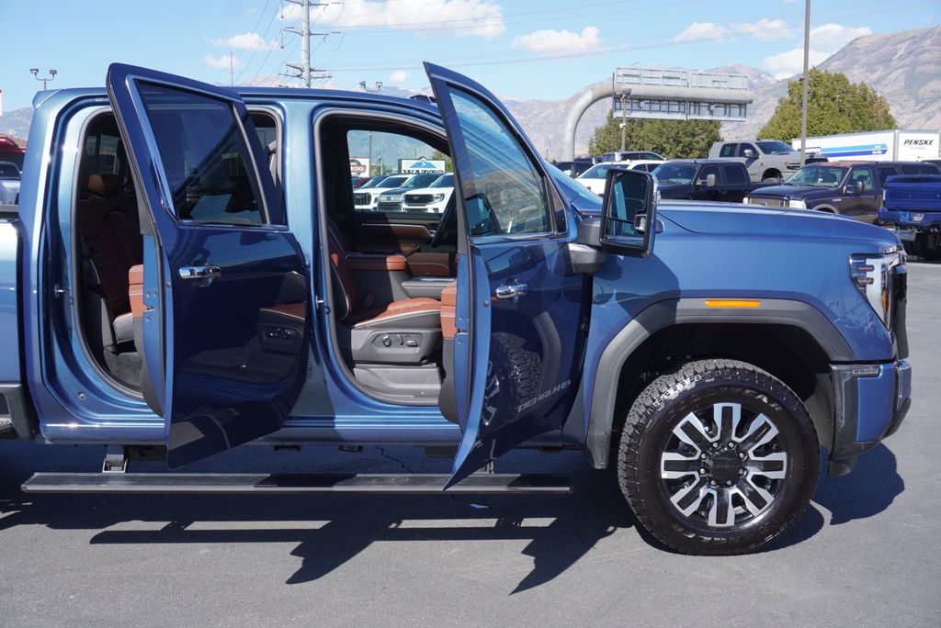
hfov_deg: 47.9
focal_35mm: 40
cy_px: 314
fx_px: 1059
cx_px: 470
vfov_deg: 33.1
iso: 100
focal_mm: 27
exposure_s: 1/160
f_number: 8
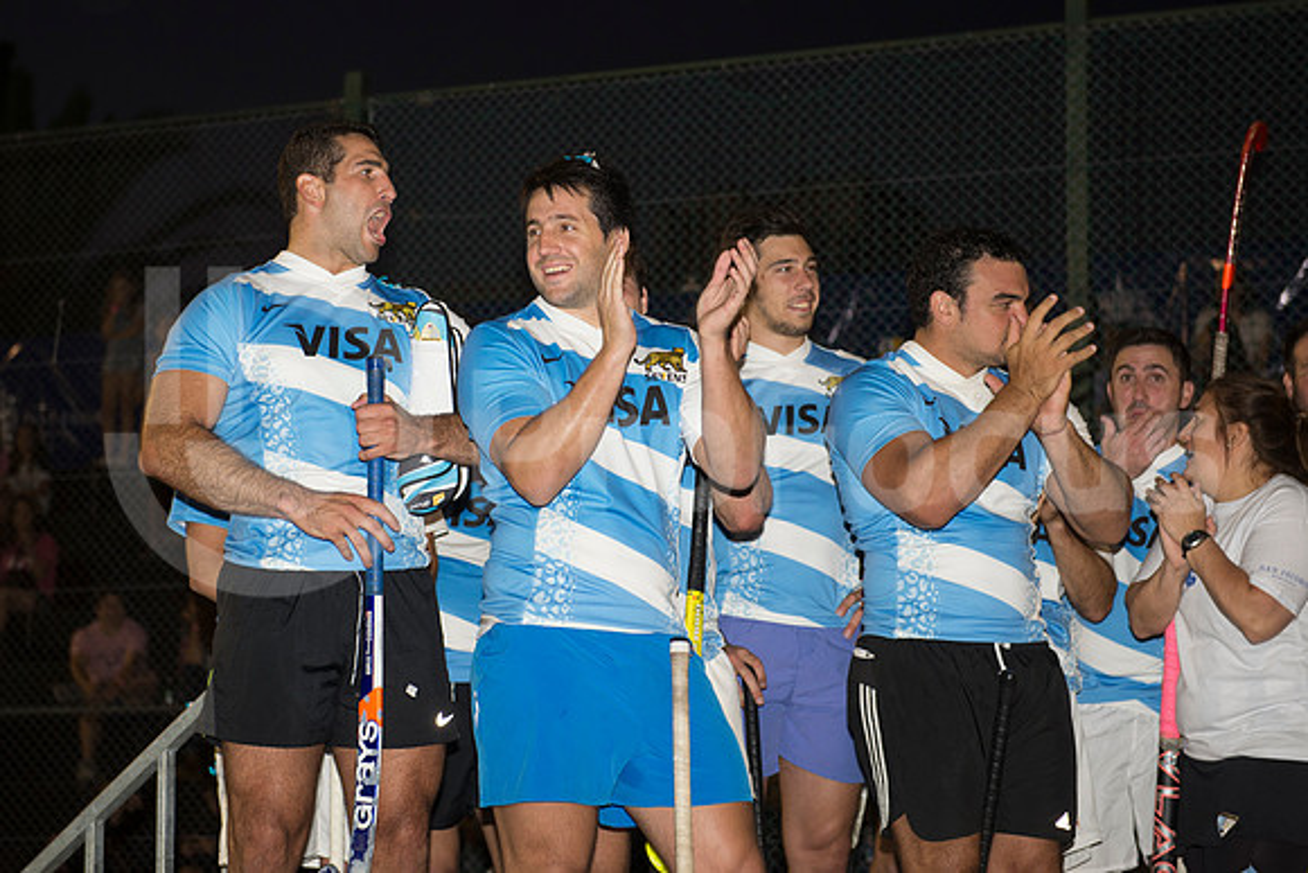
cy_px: 436
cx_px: 654
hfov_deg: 28.8
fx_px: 2544
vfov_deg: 19.5
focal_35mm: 70
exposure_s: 1/125
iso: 800
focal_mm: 70
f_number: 4
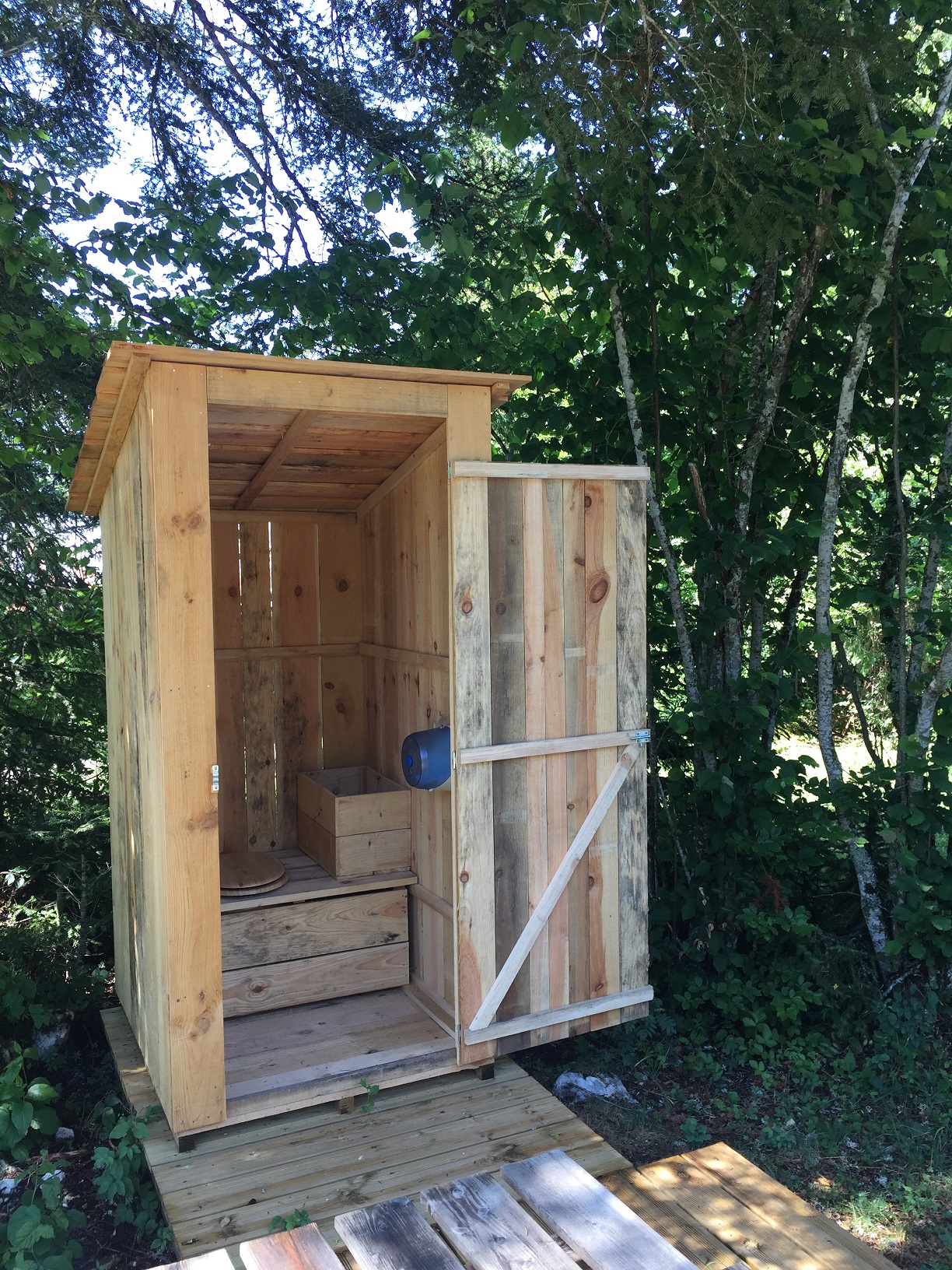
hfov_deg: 48.2
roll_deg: +0.7
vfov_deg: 61.7
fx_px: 1063
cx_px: 476
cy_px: 635
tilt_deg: -3.1
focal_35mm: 29
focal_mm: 4.15
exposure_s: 1/100
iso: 32
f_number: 2.2
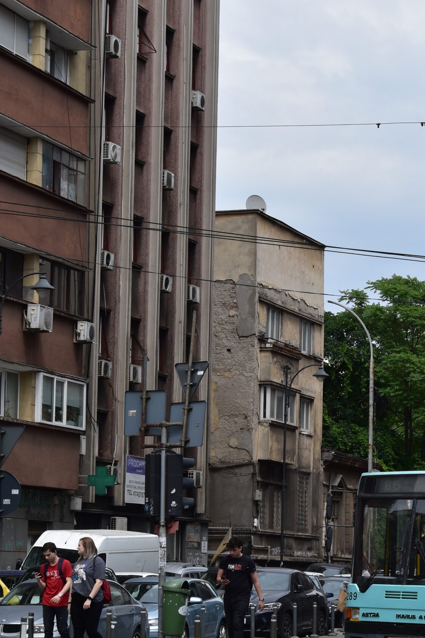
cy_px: 428
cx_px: 319
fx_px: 2209
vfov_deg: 16.4
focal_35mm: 125
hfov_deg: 11.0
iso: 400
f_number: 11
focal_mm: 55
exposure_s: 1/400
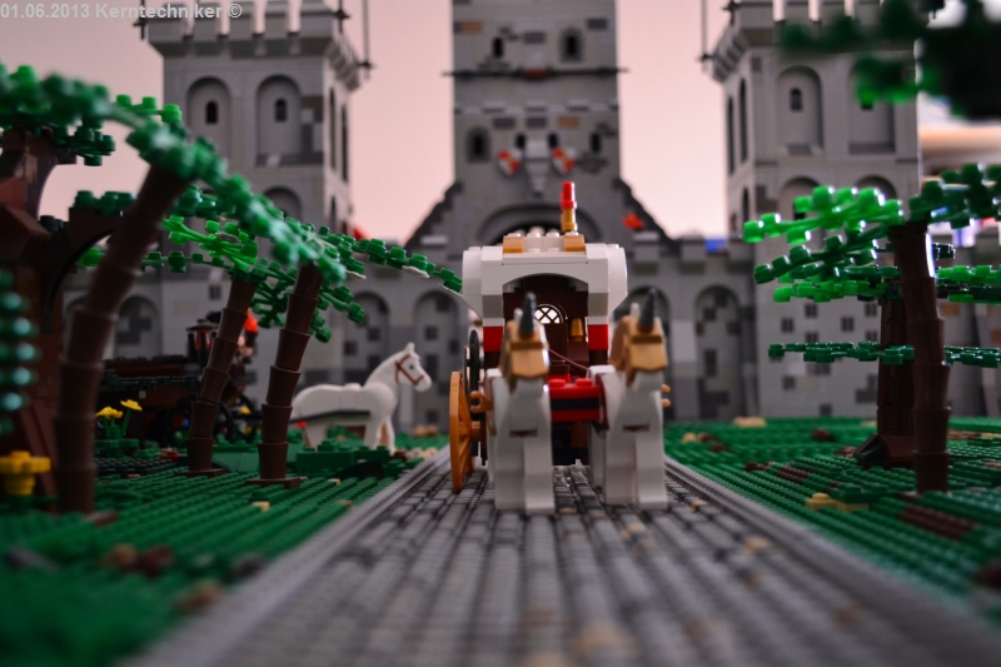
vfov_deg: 34.2
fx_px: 1084
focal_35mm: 39
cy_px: 334
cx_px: 500
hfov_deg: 49.6
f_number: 4.2
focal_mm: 26
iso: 800
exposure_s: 1/4
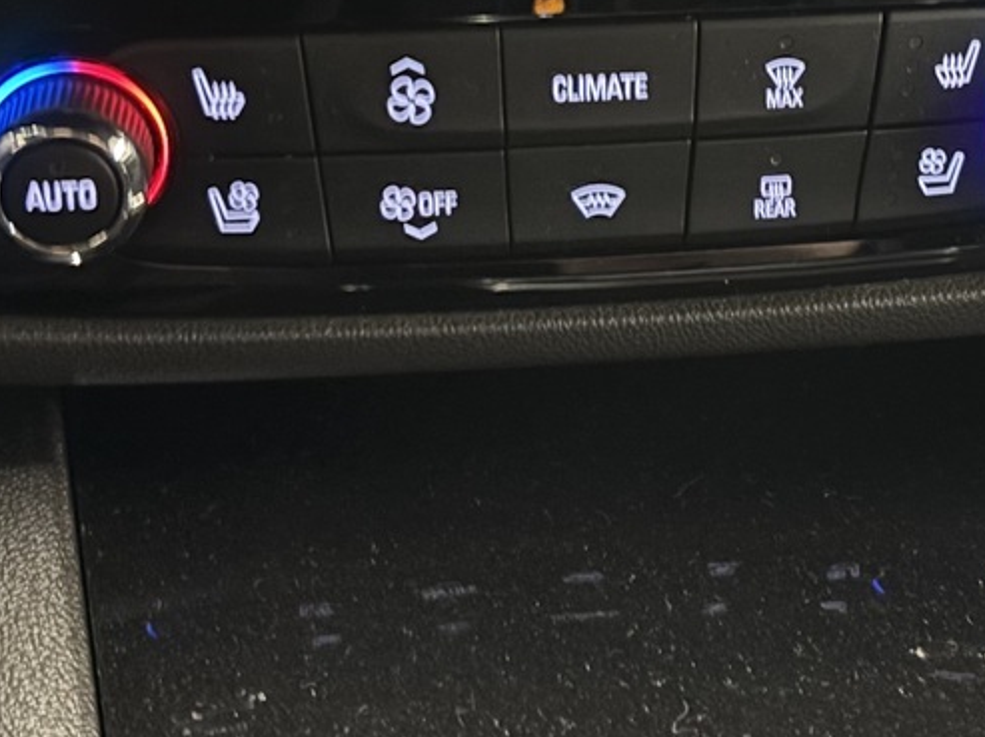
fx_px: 2161
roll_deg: -1.0
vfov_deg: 19.0
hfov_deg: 25.5
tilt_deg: -30.5
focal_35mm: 76
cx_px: 659
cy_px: 74
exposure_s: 1/17
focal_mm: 5.96
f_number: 1.6
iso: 1000
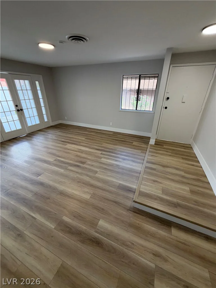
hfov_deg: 85.7
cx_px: 108
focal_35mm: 14
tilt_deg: -25.0
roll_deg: -1.4
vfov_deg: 102.1
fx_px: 116
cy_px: 144
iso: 200
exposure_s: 1/120
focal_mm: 2.22
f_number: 2.2
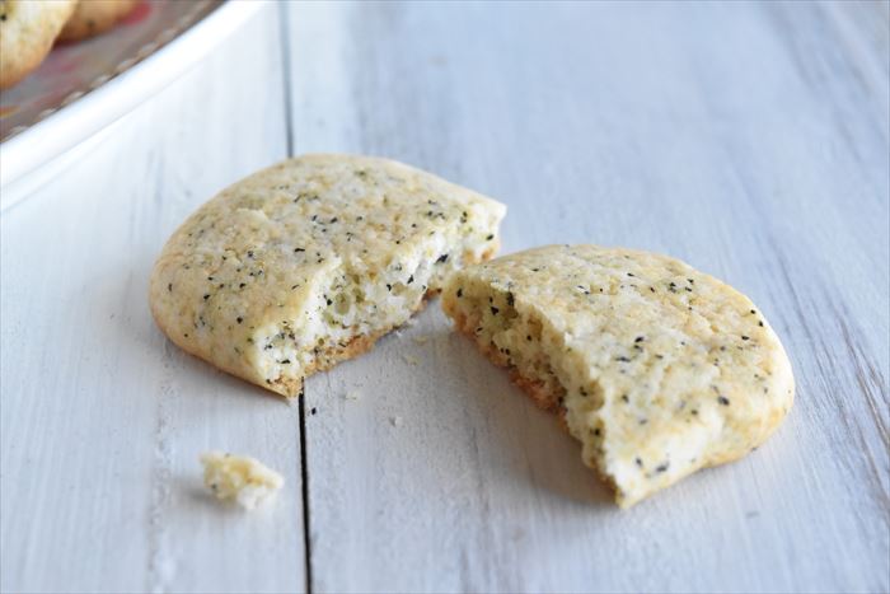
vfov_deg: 16.6
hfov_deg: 24.6
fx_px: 2040
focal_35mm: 82
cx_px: 445
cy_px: 297
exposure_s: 1/250
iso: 6400
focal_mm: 55
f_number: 8
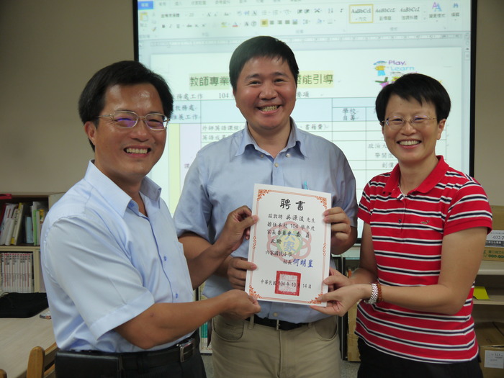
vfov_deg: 36.0
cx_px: 252
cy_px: 189
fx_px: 582
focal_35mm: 40
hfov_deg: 46.8
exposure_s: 1/60
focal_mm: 20
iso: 320
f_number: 4.2
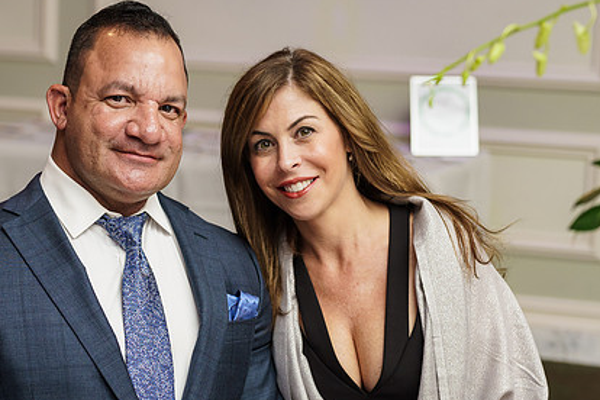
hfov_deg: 19.4
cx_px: 188
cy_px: 215
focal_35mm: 105
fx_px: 1750
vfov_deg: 13.0
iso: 500
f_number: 2.5
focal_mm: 50
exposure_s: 1/250
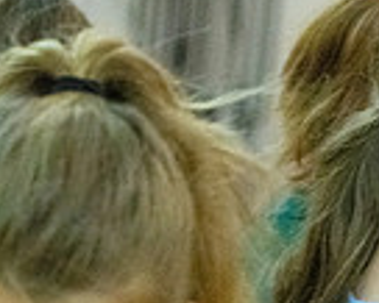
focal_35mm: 381
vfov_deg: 4.0
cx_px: 195
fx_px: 4277
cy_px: 521
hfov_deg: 5.1
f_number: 4.5
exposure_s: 1/640
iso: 6400
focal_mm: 95
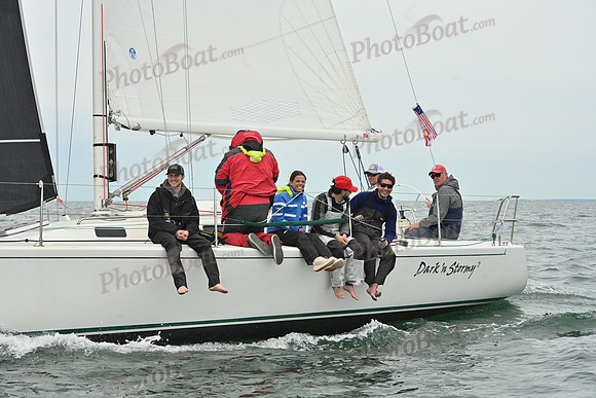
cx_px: 298
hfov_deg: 20.4
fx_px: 1656
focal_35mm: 100
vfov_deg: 13.7
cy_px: 199
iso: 320
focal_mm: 100
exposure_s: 1/1000
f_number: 10
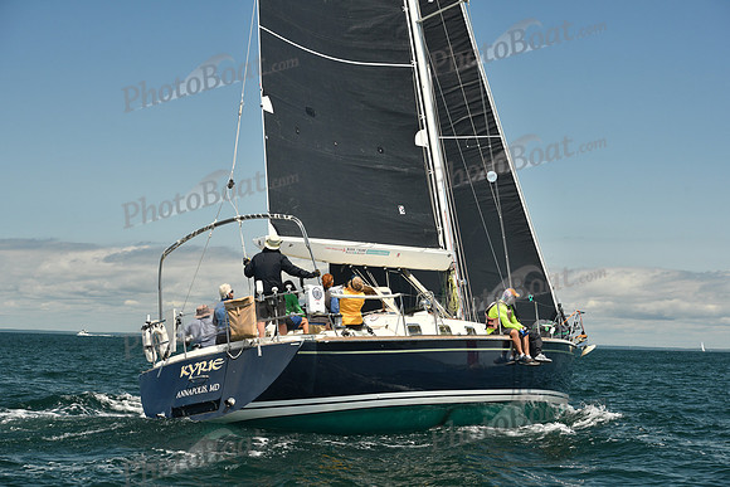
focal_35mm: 70
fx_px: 1420
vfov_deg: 19.5
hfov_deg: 28.8
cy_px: 244
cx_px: 365
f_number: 7.1
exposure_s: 1/640
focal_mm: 70
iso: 320
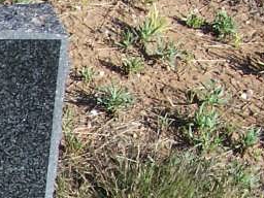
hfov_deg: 10.5
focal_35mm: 178
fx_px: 1358
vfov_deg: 8.3
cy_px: 233
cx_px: -210
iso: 80
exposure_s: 1/750
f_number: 4
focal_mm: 6.3
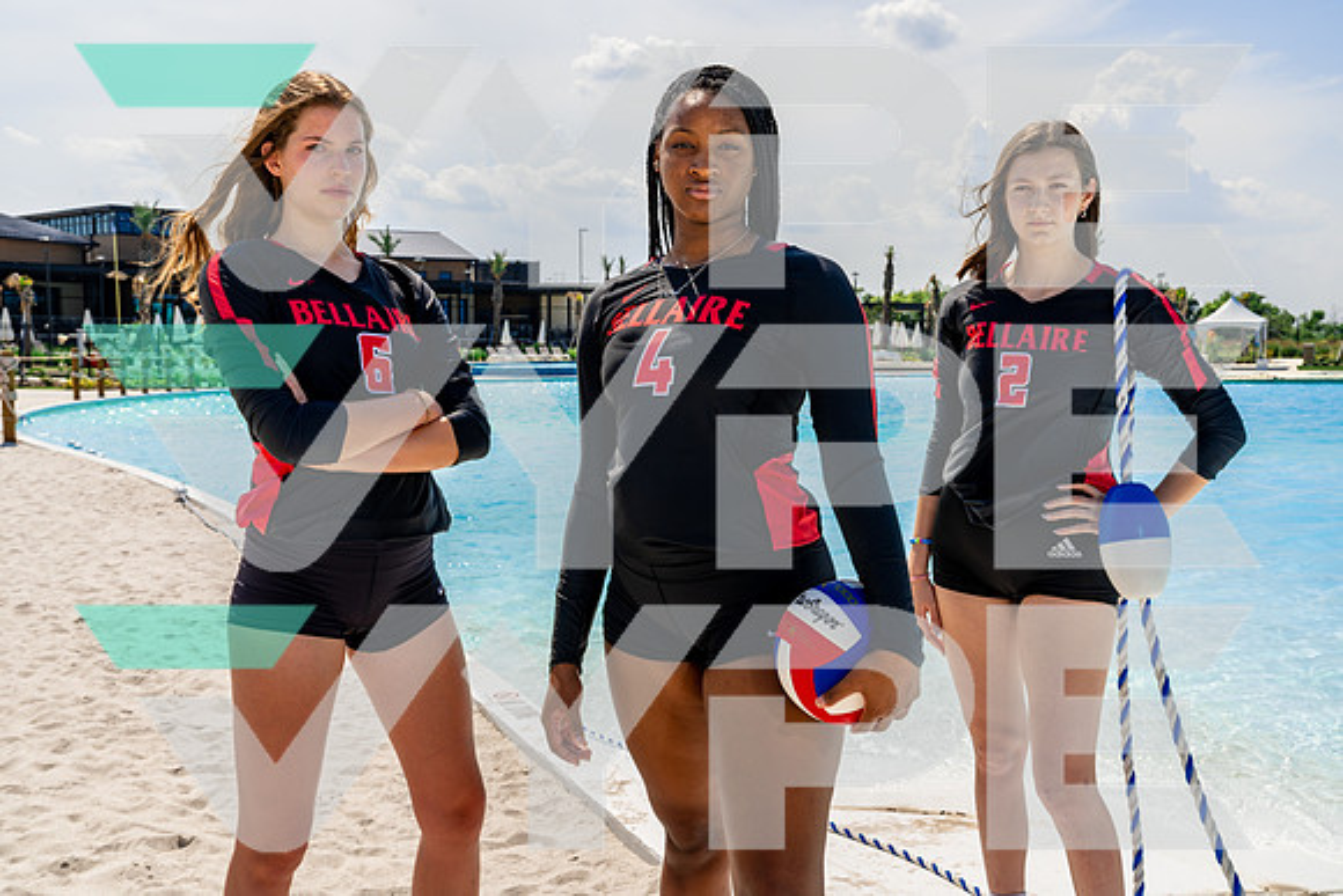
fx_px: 1418
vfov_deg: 35.1
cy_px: 448
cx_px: 672
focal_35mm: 38
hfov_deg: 50.7
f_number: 11
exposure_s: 1/125
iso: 100
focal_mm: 38
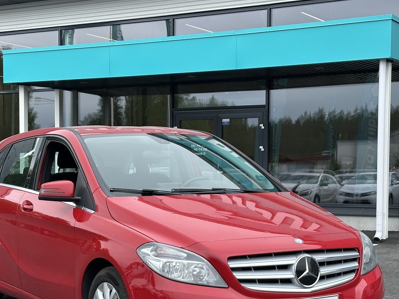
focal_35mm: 74
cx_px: 179
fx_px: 853
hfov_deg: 26.3
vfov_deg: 19.8
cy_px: 206
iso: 64
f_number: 1.78
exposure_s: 1/1157
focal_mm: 6.86
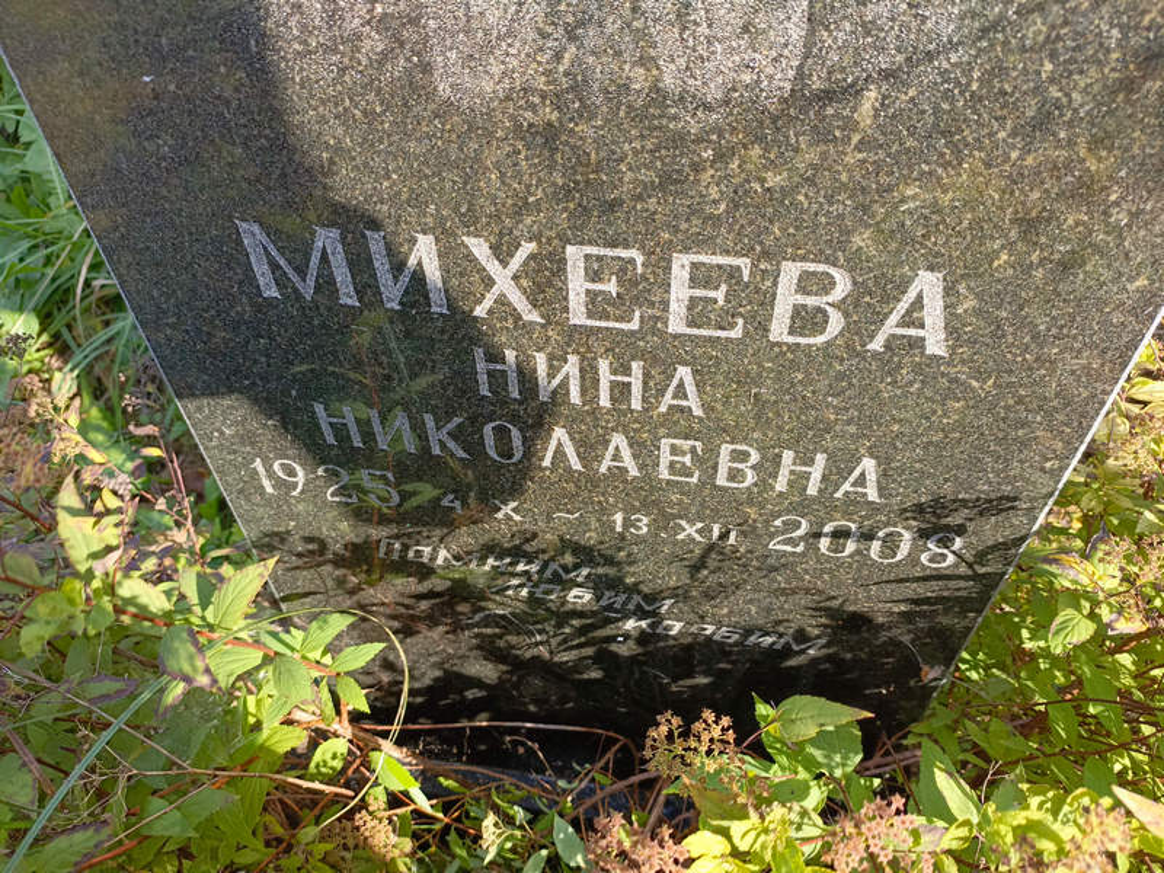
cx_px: 582
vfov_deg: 54.9
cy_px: 436
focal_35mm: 25
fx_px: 841
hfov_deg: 69.4
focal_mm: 4.76
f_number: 1.69
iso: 112
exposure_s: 1/267
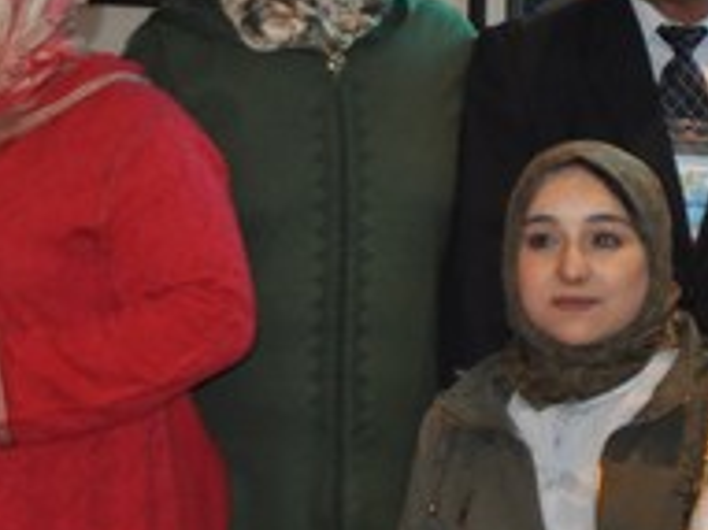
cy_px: 239
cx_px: 975
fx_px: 2964
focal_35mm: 145
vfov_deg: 10.2
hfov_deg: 13.1
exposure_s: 1/60
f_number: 4.2
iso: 800
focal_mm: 30
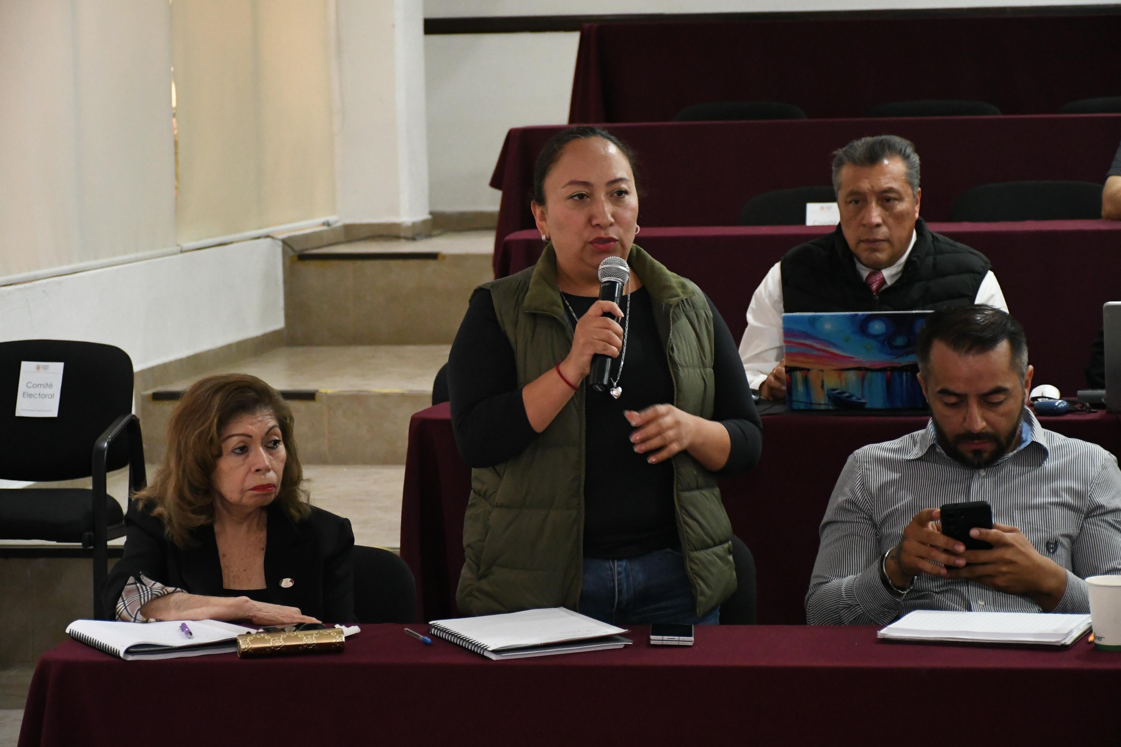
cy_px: 374
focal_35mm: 105
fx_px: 3269
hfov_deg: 19.5
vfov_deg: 13.0
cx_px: 560
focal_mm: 70
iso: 6400
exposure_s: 1/100
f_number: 5
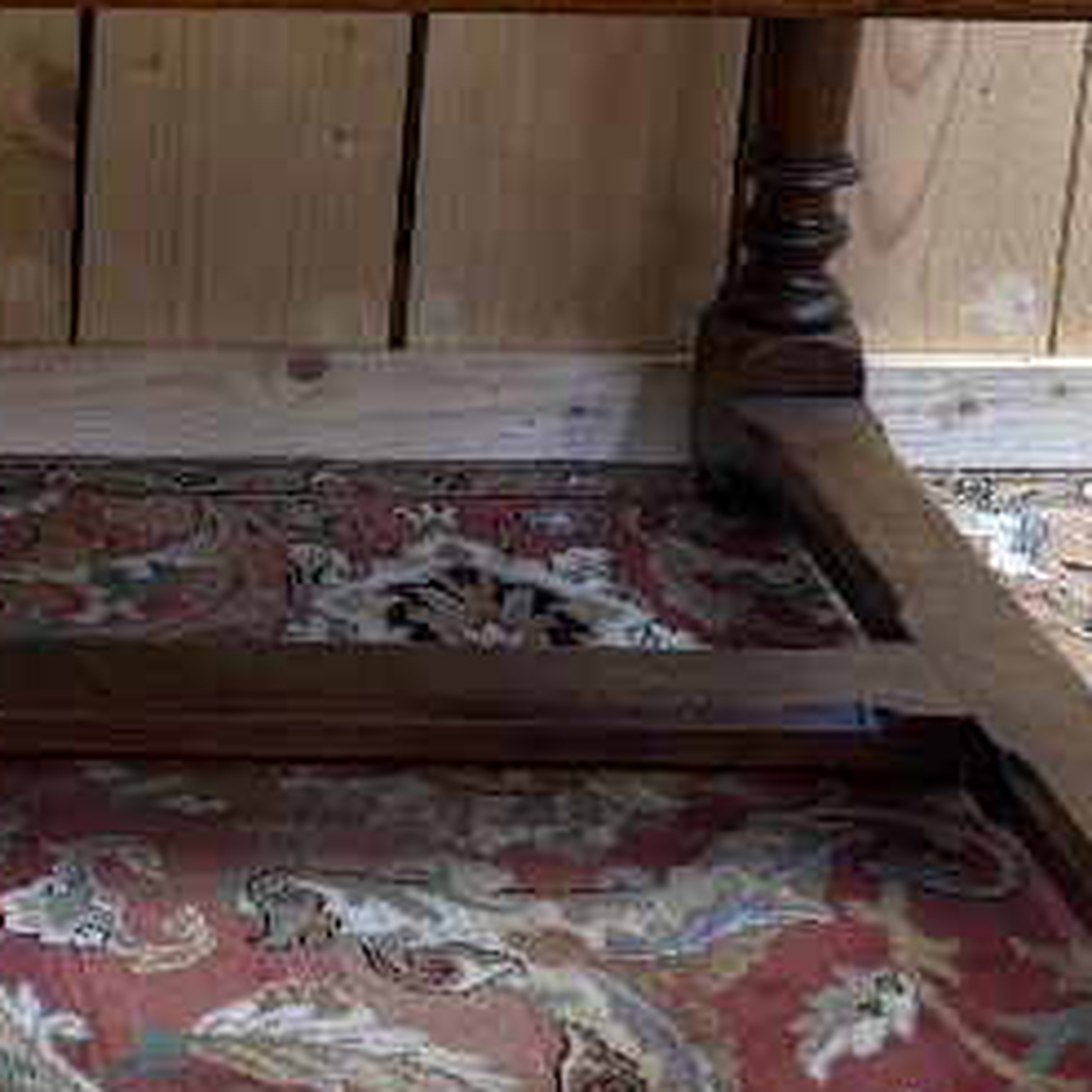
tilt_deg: -16.4
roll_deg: -0.9
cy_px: 27
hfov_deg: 16.0
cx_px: -314
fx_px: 3676
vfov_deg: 16.6
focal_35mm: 103
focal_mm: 6.76
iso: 125
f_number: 1.78
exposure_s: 1/50
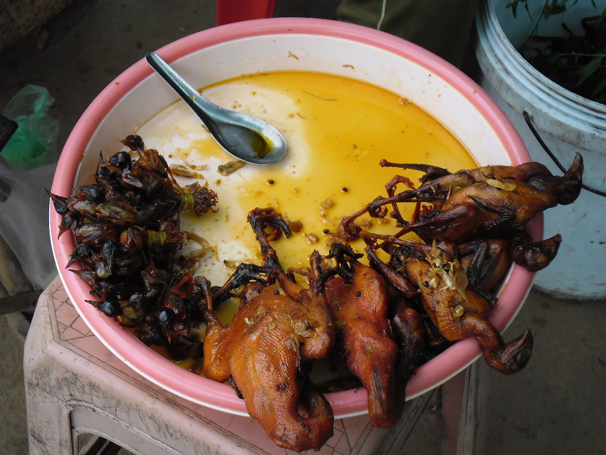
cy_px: 228
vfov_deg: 19.9
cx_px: 303
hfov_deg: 26.3
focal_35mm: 74
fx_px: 1295
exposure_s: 1/90
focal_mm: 13.2
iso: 100
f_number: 3.9
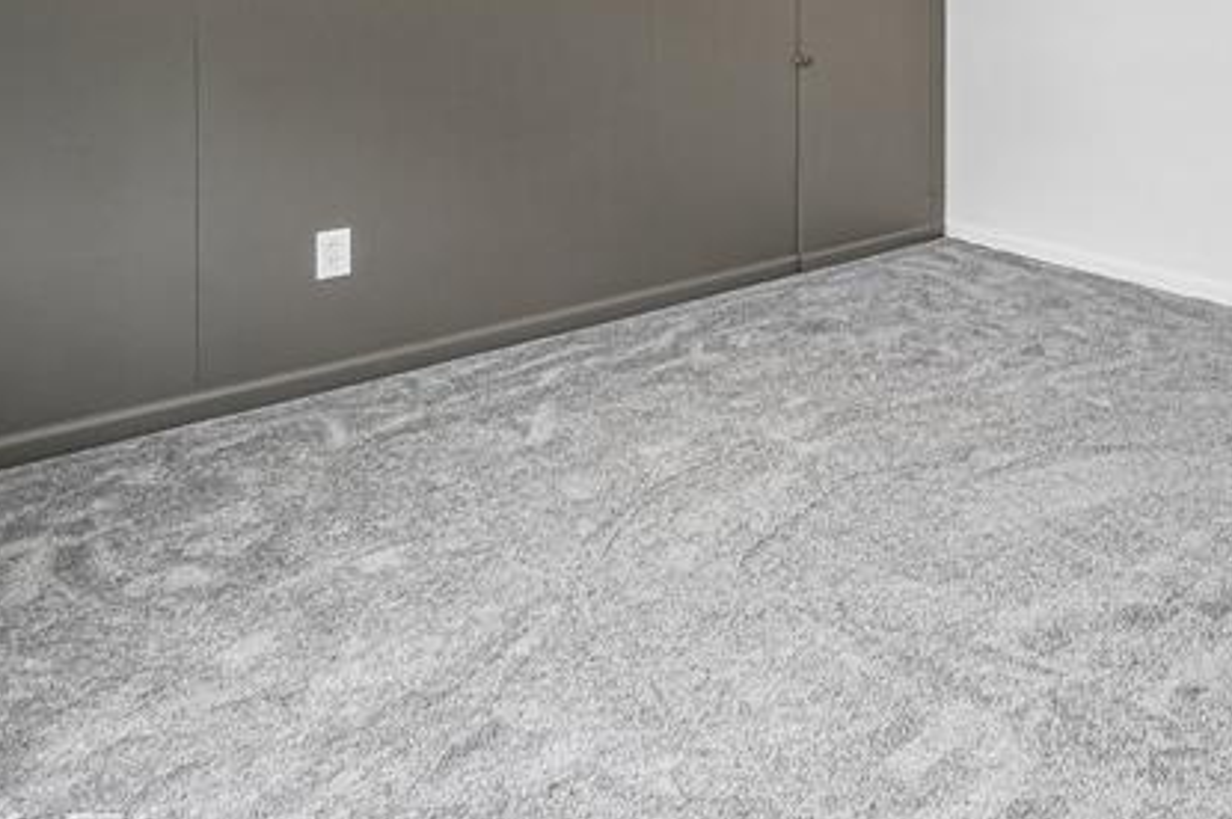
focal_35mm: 37
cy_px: -65
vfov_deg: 32.0
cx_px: 1069
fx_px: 1265
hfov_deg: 47.5
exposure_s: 1/30
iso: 400
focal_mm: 10
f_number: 8
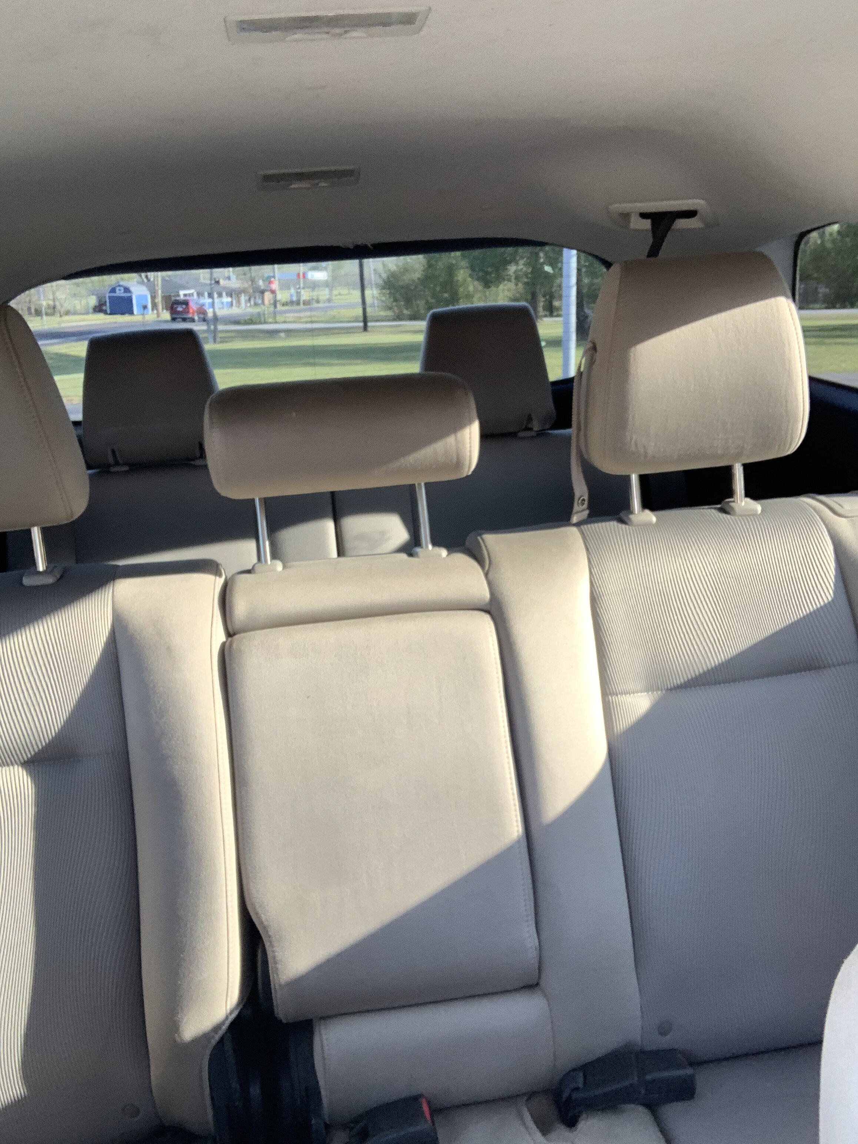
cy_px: 572
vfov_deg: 56.8
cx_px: 429
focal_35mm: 32
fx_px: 1058
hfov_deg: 44.2
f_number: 2.2
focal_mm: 2.87
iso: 125
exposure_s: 1/60
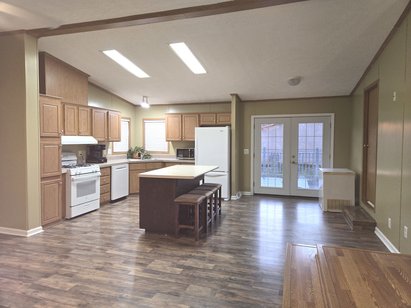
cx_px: 206
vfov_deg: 58.9
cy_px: 154
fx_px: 273
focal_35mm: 23
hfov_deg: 73.9
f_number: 1.8
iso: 100
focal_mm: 5.4
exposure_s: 1/40
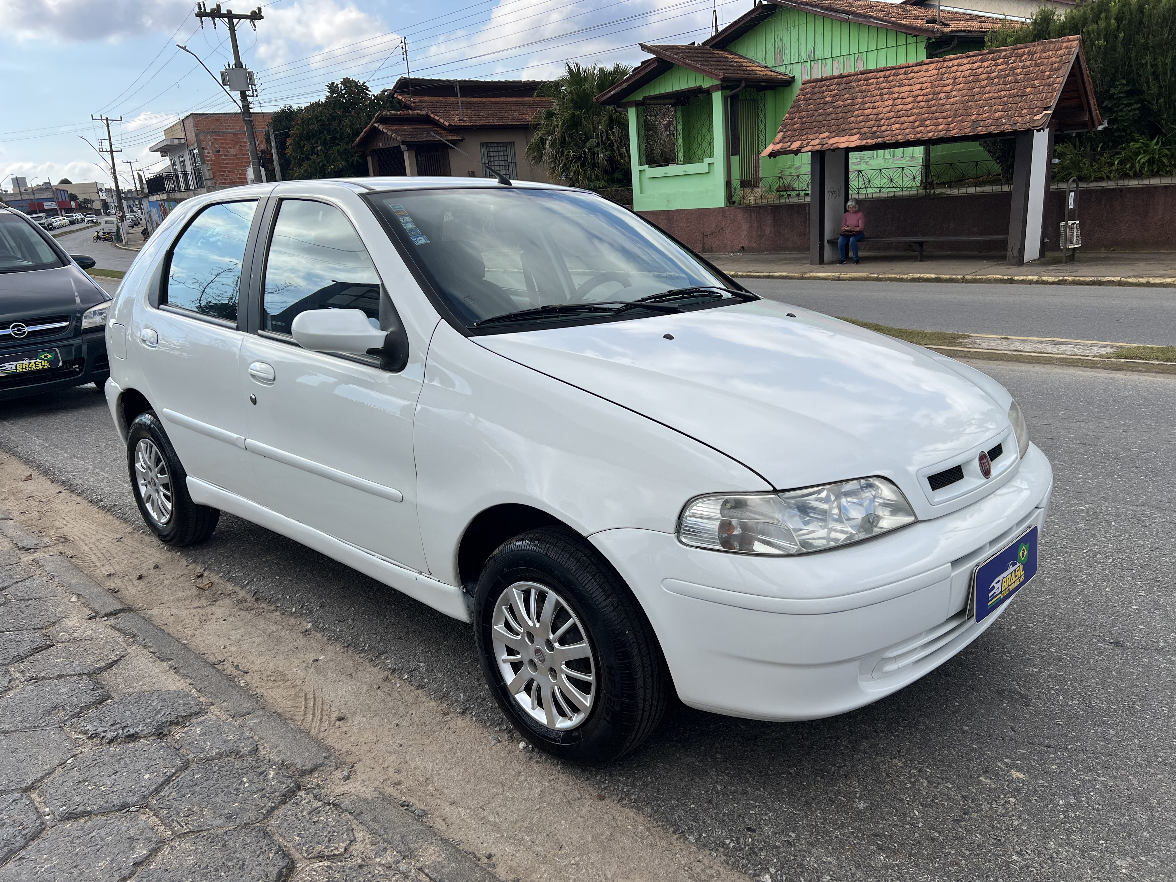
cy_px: 441
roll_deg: +4.9
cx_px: 588
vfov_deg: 53.1
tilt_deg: -16.0
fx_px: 883
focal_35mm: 26
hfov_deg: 67.3
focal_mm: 5.7
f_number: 1.5
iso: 50
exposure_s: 1/3165
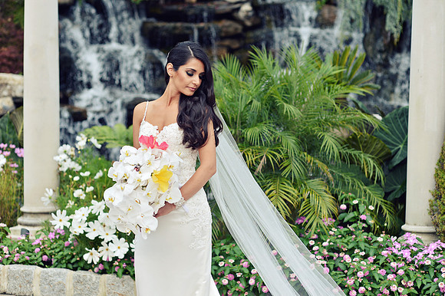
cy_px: 148
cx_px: 222
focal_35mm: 85
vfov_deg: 16.1
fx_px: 1050
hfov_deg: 23.9
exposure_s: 1/1600
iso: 250
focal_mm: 85
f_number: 2.8
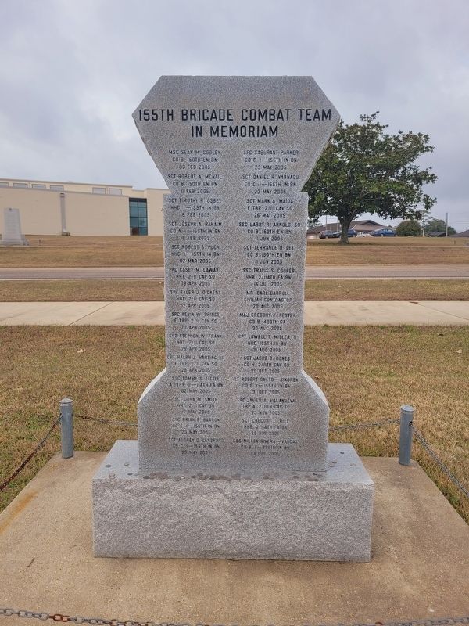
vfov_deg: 67.3
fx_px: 470
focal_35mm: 26
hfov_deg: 53.1
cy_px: 313
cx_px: 234
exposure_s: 1/997
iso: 40
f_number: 1.8
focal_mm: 5.4
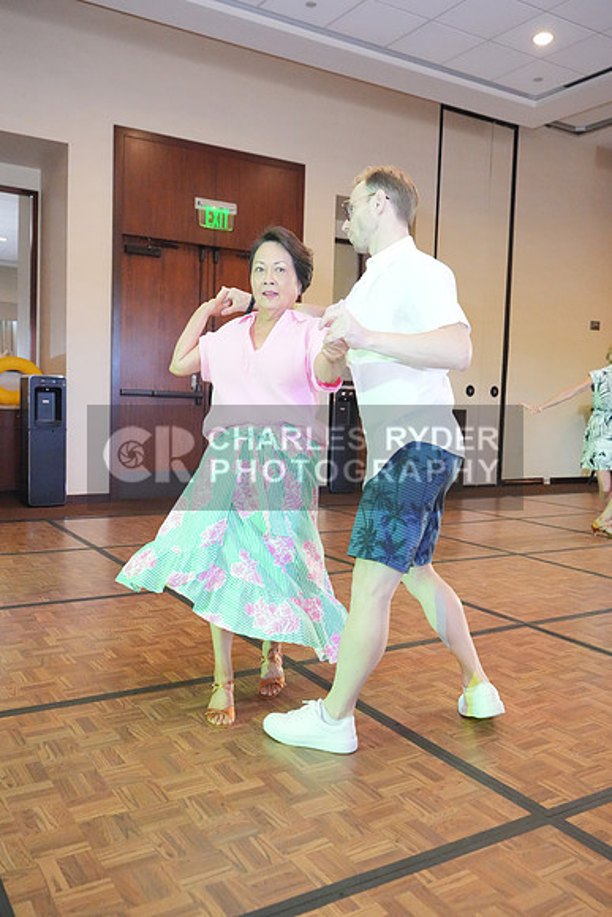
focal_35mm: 32
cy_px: 458
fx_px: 815
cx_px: 306
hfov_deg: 41.1
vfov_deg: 58.7
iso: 12800
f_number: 4
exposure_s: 1/400
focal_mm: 32
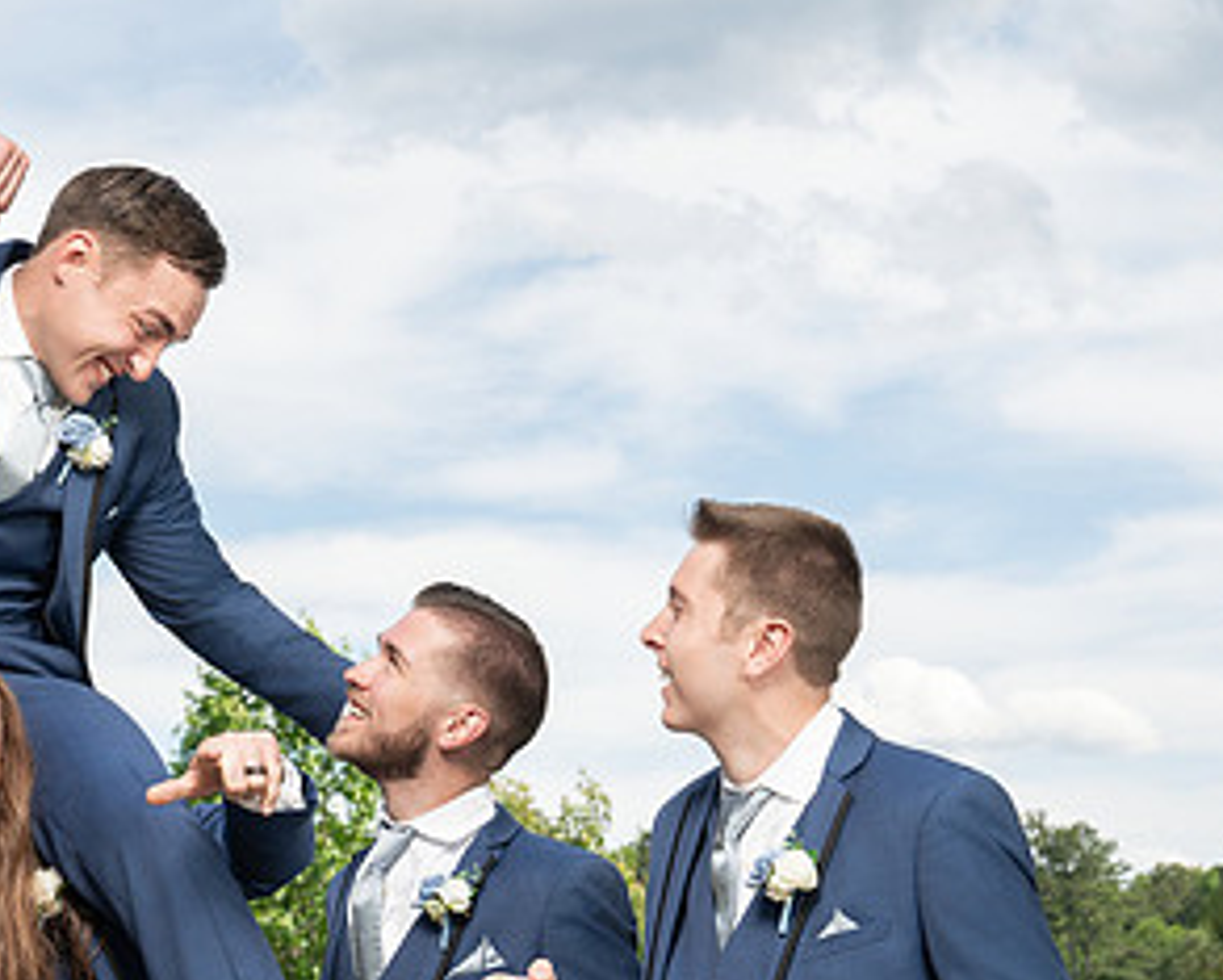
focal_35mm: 82
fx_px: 2970
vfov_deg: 18.6
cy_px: 769
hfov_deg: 22.7
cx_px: 121
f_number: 6.3
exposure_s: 1/200
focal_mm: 44
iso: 100
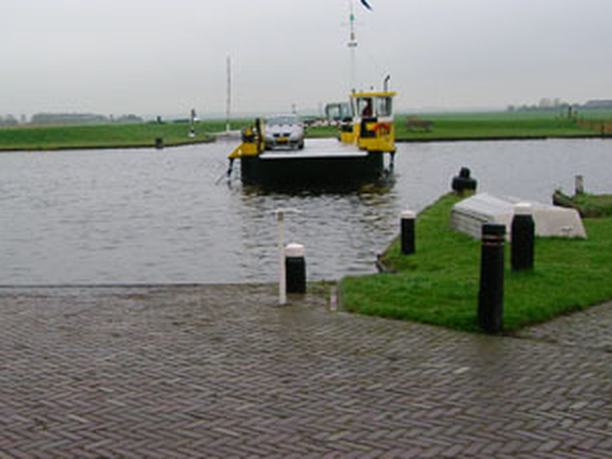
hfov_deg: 36.9
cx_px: 180
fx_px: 902
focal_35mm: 51
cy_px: 197
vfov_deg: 28.5
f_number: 4.9
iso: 50
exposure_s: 1/82
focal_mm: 5.7
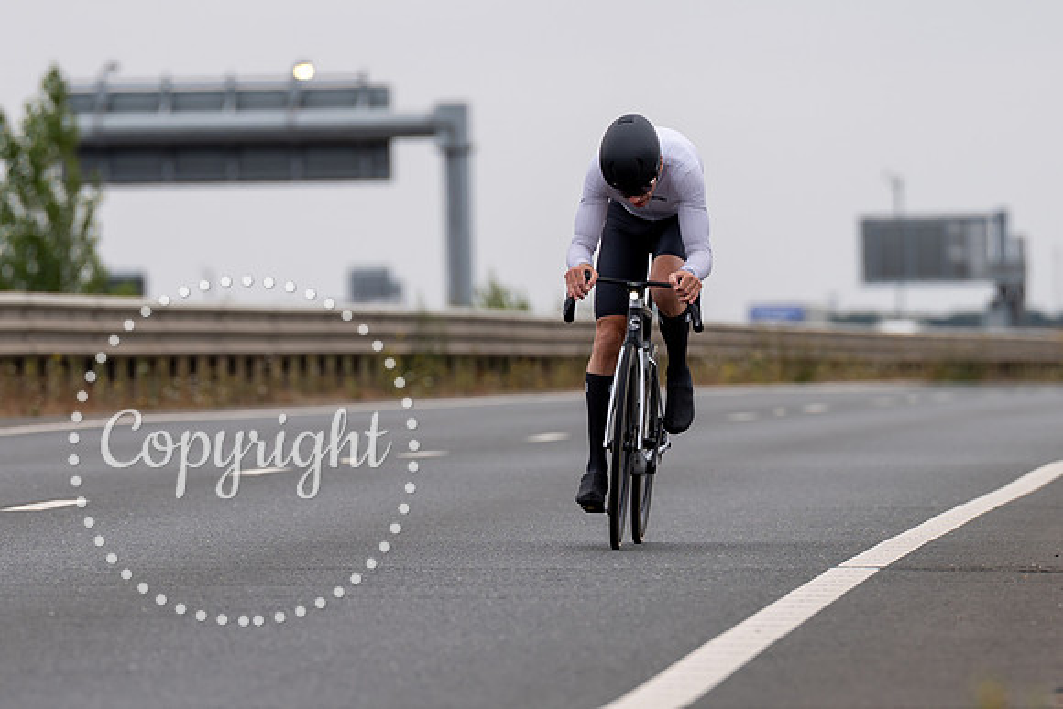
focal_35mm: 426
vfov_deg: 3.2
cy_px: 607
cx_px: 629
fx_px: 12578
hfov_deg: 4.8
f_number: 3.5
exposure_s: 1/800
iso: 100
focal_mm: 200
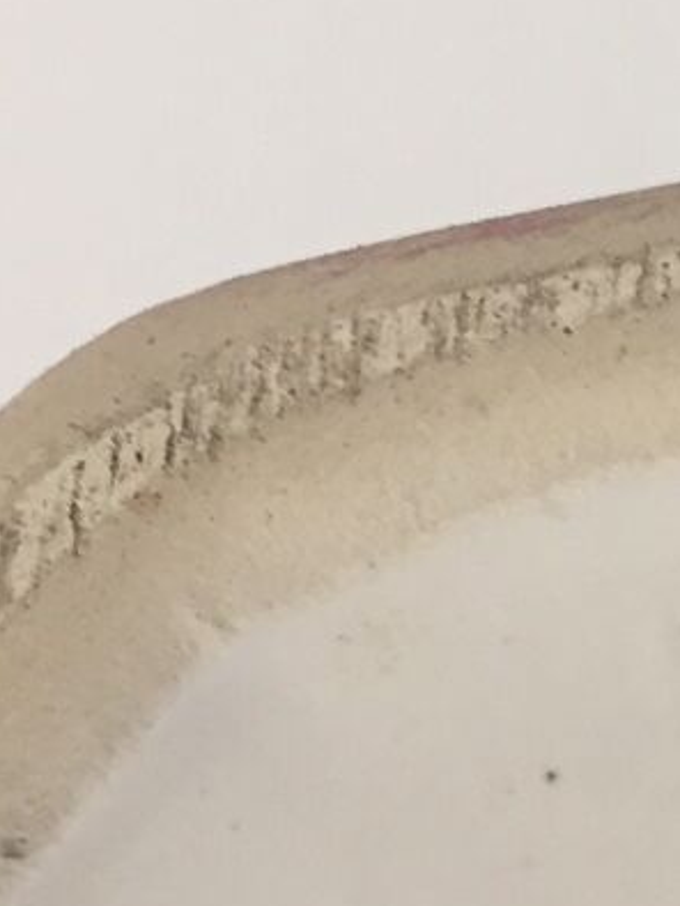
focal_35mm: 120
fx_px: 3140
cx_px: 1252
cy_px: 830
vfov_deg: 16.2
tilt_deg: -73.5
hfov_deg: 11.4
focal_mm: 4.15
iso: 160
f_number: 2.2
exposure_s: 1/33
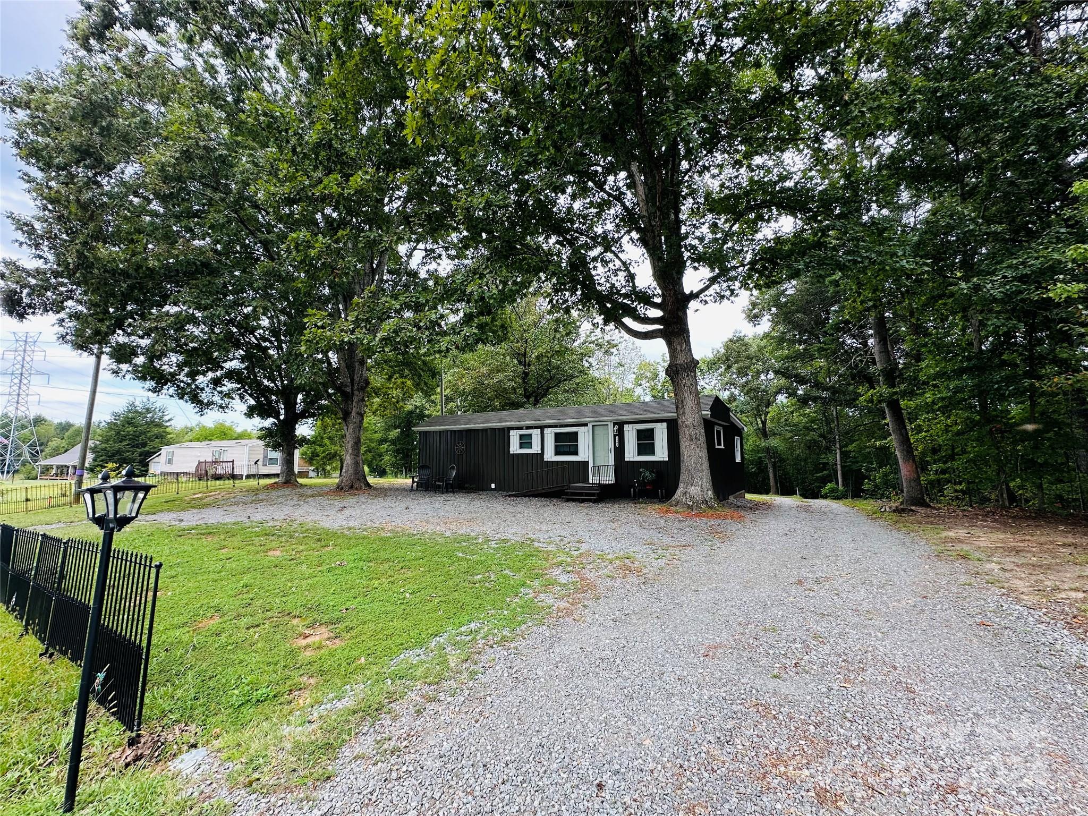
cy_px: 408
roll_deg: -0.5
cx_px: 544
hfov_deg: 102.1
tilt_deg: +7.1
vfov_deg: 85.7
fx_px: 440
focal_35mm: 14
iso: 40
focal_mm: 2.22
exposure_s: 1/197
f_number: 2.2
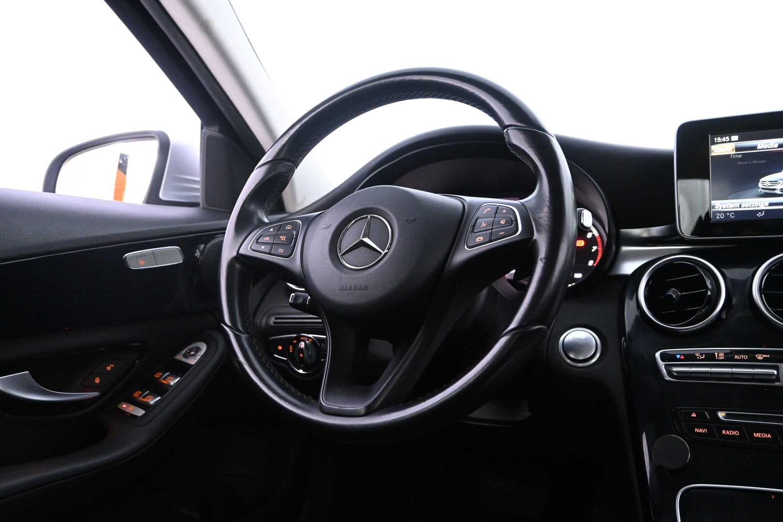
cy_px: 261
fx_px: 636
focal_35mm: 29
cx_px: 392
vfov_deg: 44.6
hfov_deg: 63.2
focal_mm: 19.5
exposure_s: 1/20
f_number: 3.8
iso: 3200
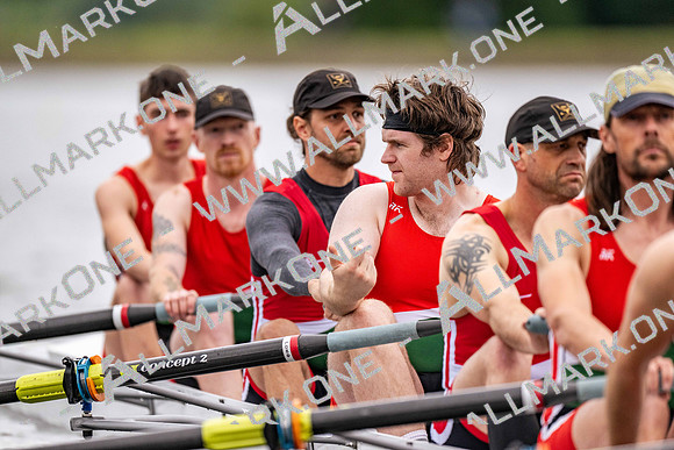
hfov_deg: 3.4
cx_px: 337
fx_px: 11235
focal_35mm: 600
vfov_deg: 2.3
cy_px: 225
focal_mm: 600
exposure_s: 1/2500
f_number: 4
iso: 1250
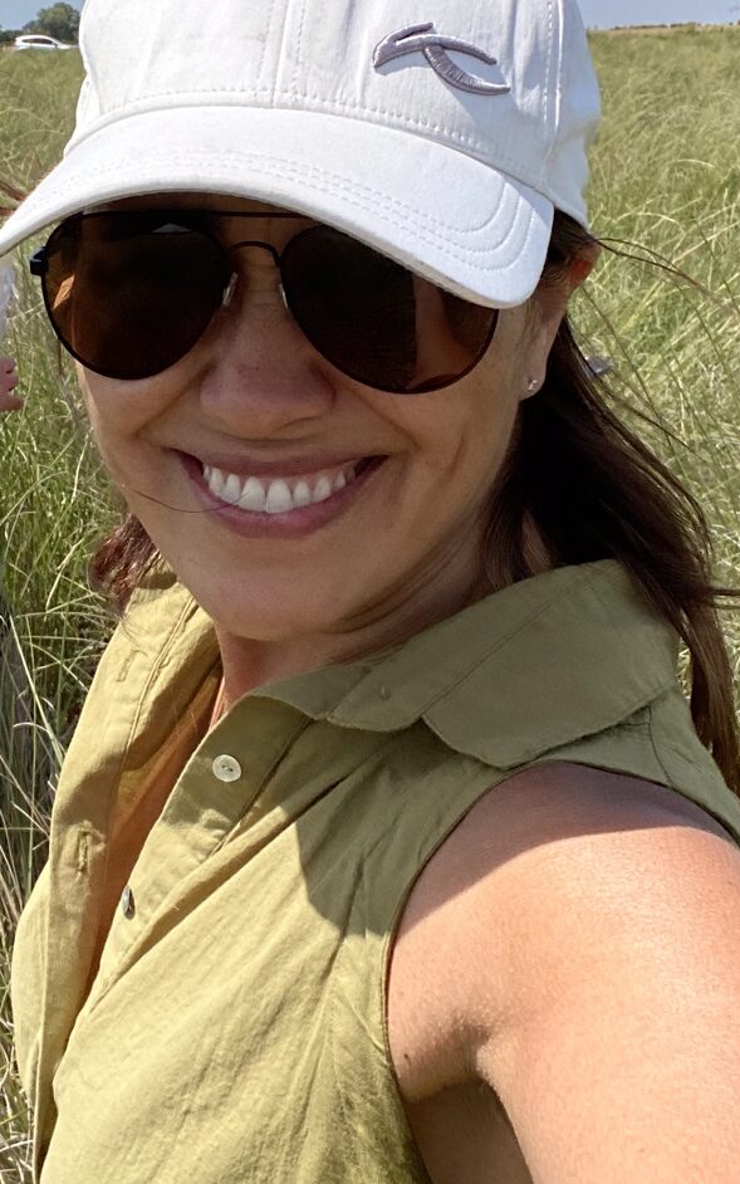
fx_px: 1742
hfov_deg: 23.5
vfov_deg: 37.4
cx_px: 111
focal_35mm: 54
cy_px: 481
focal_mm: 2.71
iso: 25
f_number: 2.2
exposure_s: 1/1172
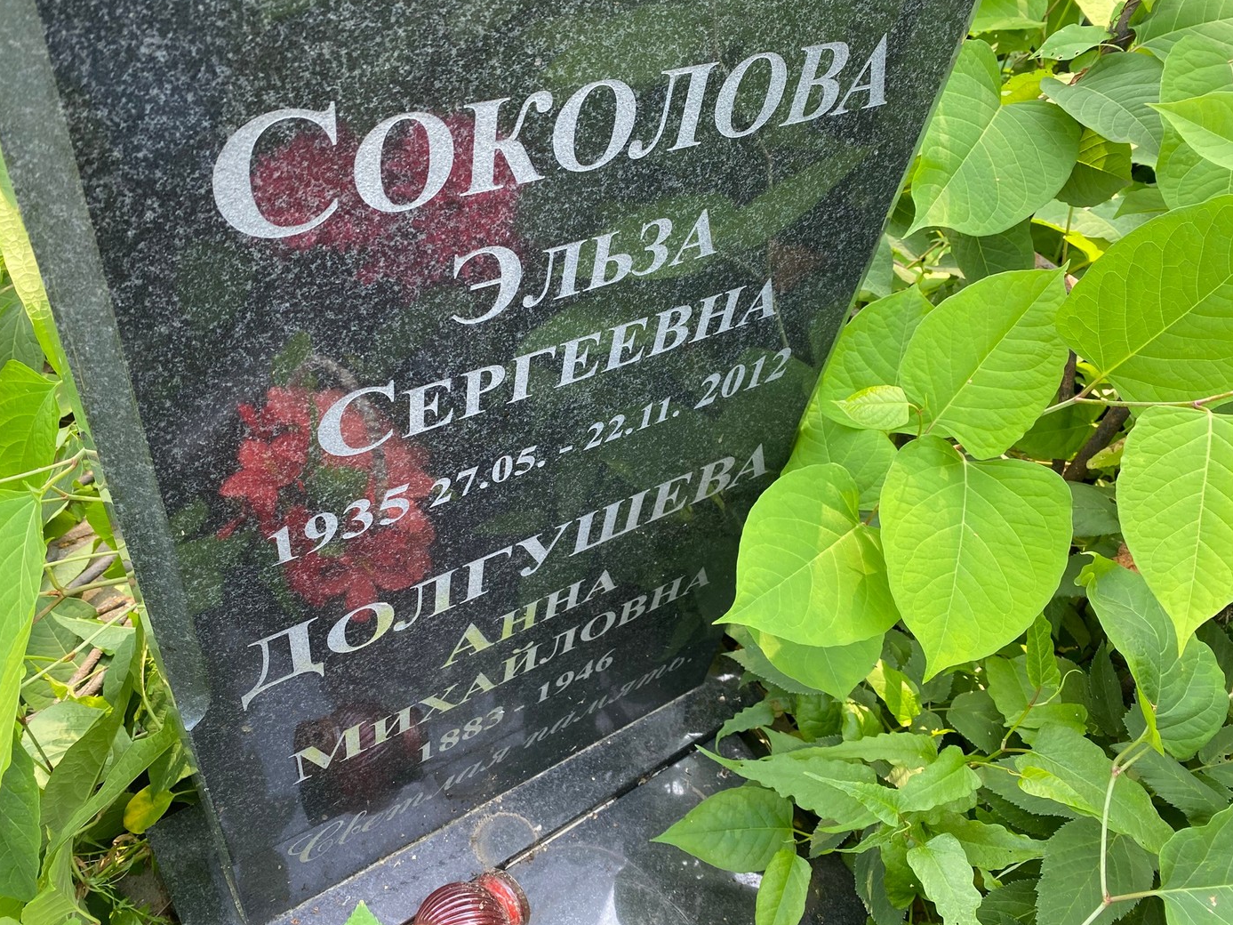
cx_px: 595
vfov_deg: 51.3
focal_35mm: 27
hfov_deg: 65.3
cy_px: 469
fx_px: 962
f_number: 1.8
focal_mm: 4.25
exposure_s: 1/121
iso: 100
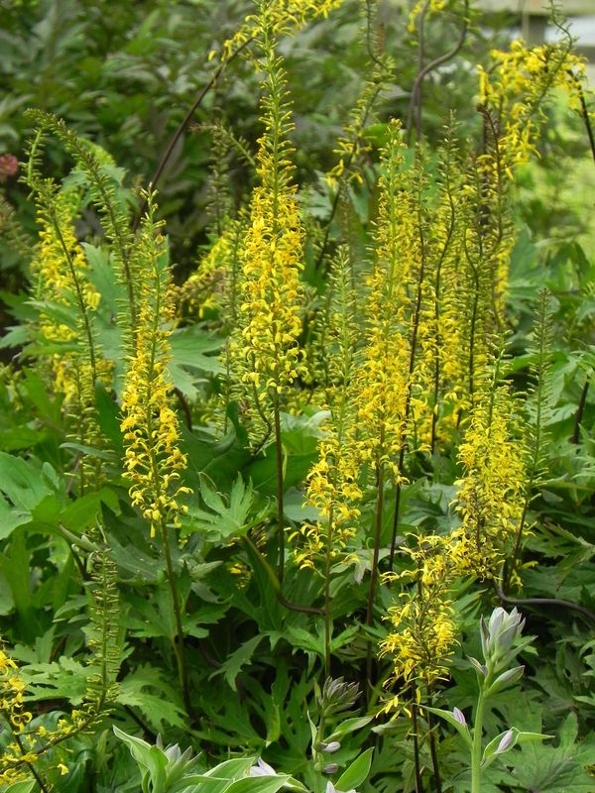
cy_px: 396
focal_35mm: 247
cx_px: 298
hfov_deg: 6.0
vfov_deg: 8.0
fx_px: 5661
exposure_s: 1/200
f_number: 5
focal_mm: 44
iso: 160
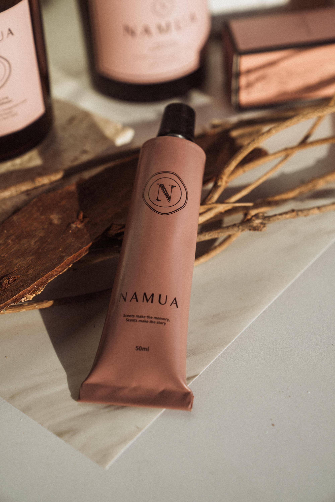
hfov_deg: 19.5
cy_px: 251
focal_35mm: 70
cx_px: 168
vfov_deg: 28.8
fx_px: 977
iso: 50
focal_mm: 70
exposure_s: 1/125
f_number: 5.6
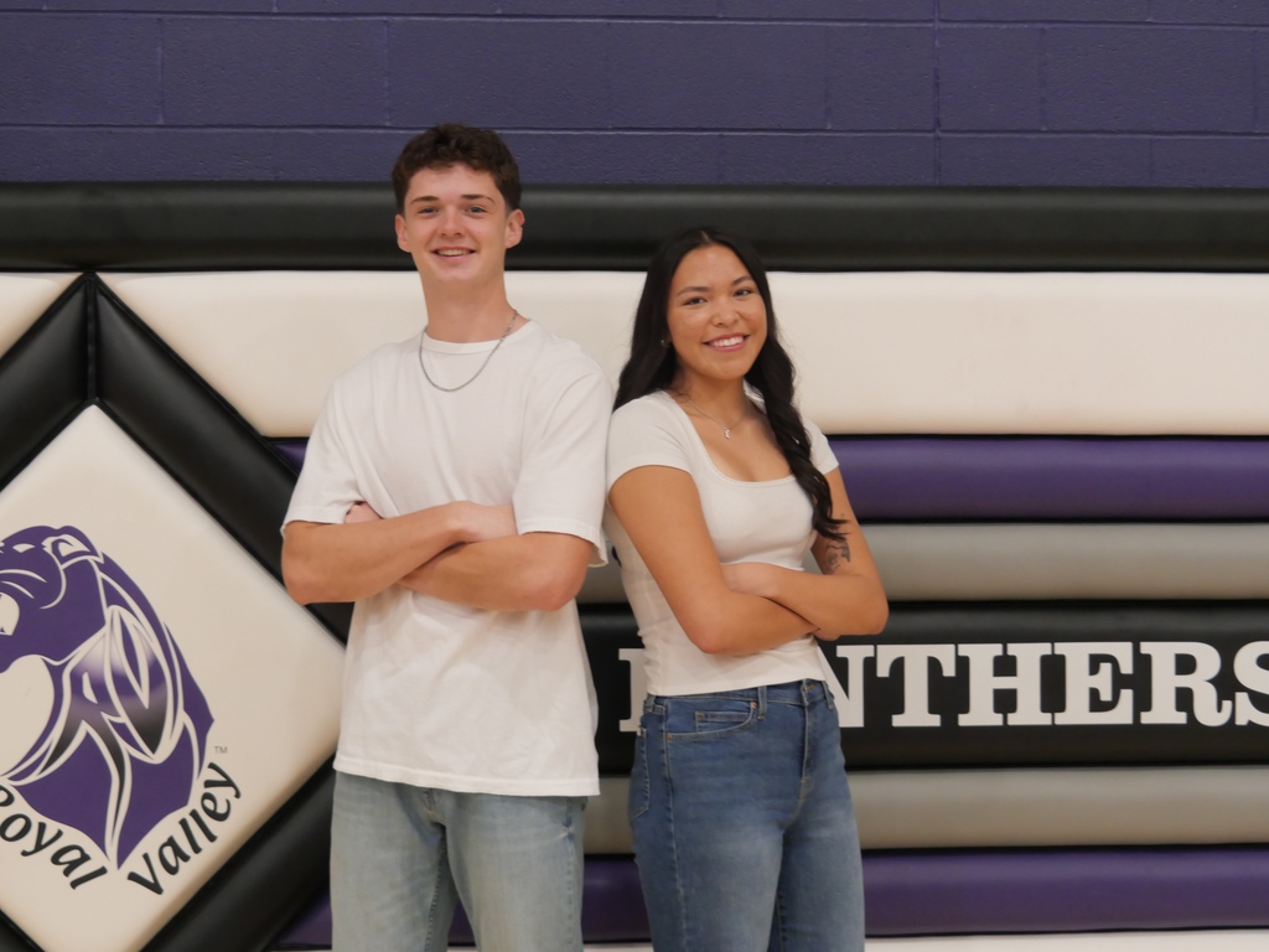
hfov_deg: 38.2
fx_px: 1833
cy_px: 476
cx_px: 634
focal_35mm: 50
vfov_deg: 29.1
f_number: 4.7
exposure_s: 1/60
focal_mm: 25
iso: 1600
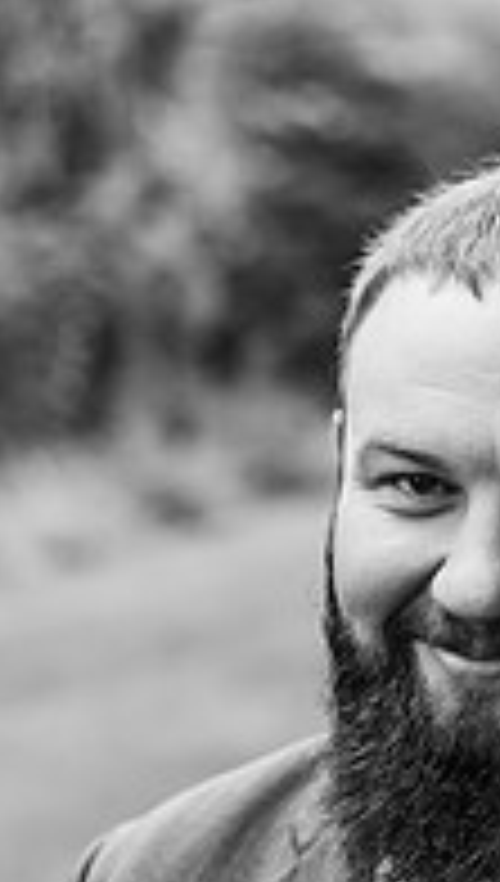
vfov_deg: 15.1
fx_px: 3259
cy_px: 954
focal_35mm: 139
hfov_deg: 8.7
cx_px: 444
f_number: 2.8
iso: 500
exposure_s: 1/1000
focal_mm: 58
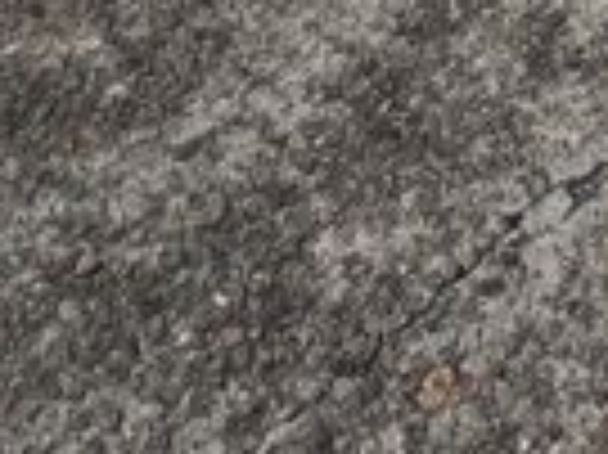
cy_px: -1133
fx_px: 1825
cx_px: 1049
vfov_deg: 9.2
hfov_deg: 16.3
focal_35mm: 104
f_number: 2.2
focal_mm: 1.83
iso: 45
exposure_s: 1/1852
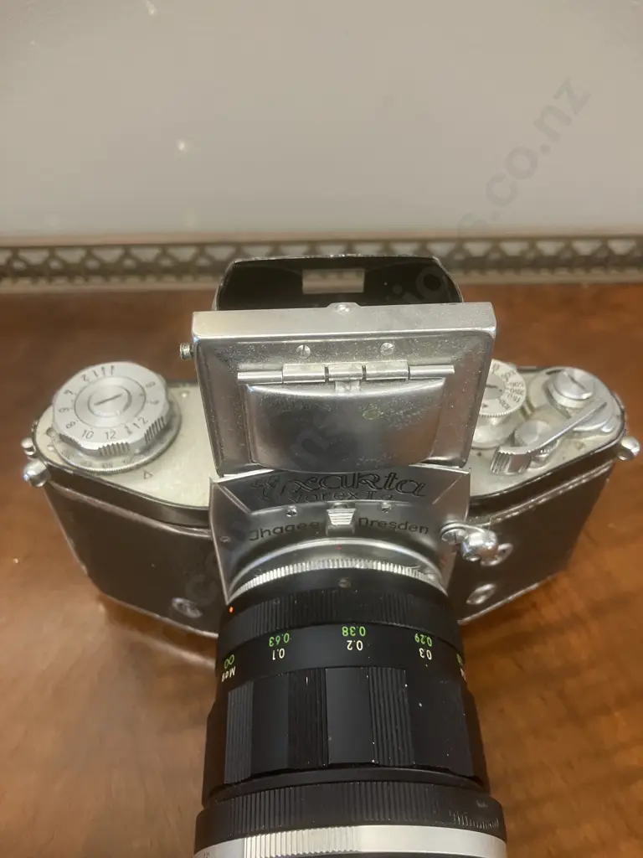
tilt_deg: -47.5
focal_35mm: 28
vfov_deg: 63.4
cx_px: 322
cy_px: 429
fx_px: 693
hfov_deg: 49.7
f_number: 1.8
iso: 250
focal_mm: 3.99
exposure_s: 1/33
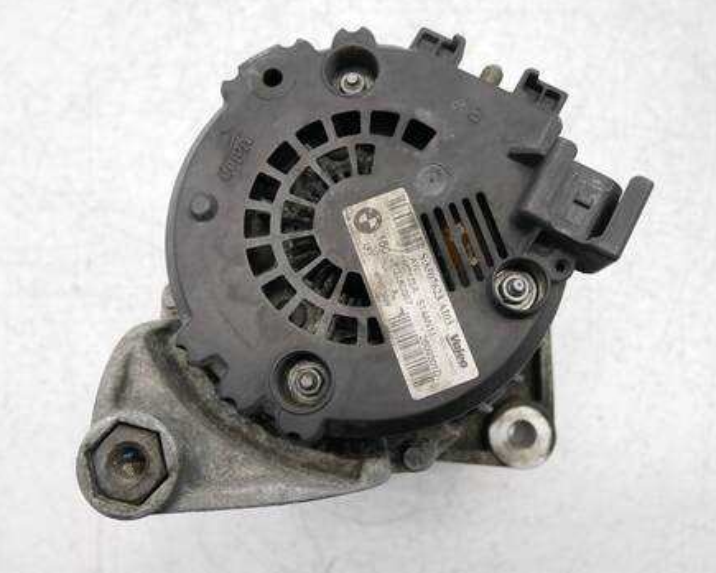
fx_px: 593
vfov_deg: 51.5
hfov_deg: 62.2
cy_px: 288
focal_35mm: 28
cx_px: 362
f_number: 3.5
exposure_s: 1/60
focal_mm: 13
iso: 640
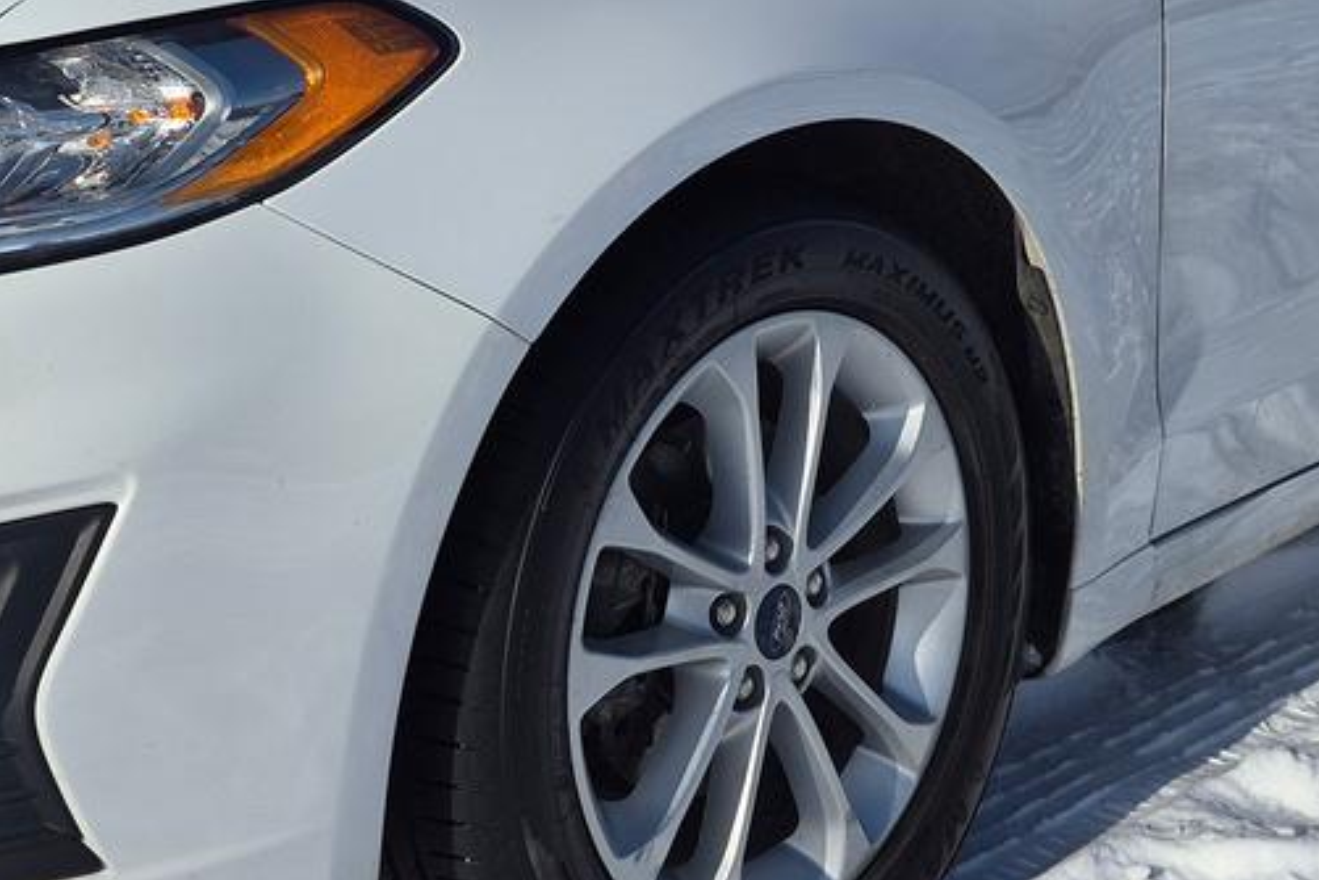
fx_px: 2235
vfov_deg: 21.9
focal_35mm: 61
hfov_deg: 32.6
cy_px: 147
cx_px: 457
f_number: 1.8
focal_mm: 5.4
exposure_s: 1/7696
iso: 40
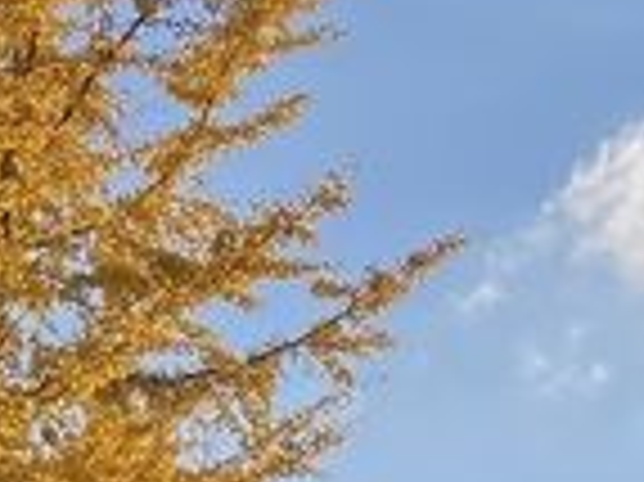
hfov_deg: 12.2
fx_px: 2974
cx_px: 714
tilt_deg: +9.6
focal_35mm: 160
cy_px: 948
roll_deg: -2.3
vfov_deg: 8.8
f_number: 1.8
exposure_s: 1/2525
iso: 32
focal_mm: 3.99
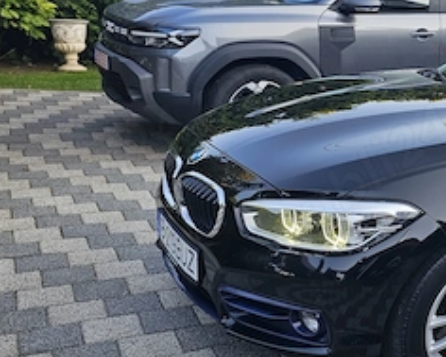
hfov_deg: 28.9
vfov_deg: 26.7
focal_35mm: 57
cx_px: 523
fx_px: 753
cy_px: 179
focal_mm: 6.3
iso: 12
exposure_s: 1/100
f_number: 1.7
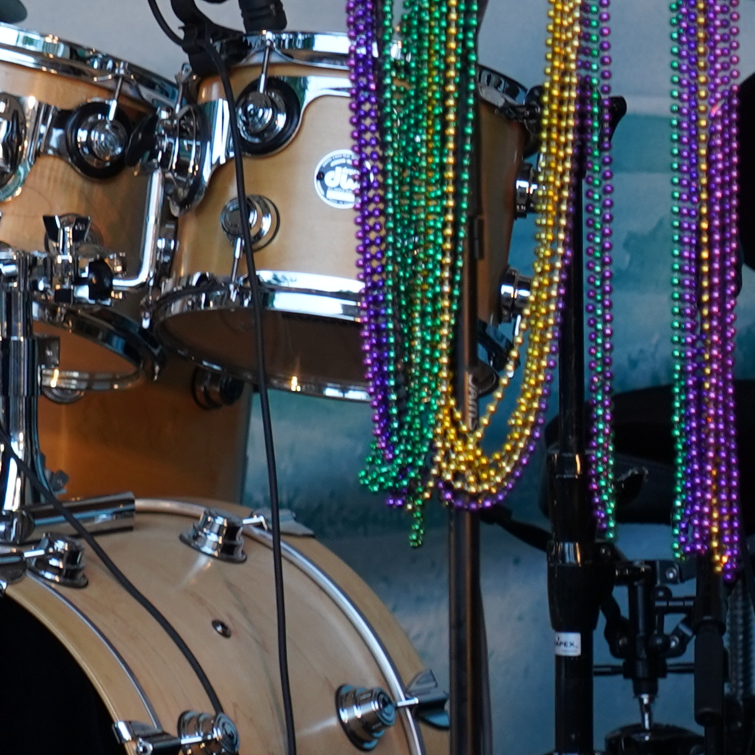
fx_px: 10907
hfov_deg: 3.9
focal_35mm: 442
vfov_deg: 4.0
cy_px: -99
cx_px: -758
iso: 500
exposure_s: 1/160
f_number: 4
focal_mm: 105
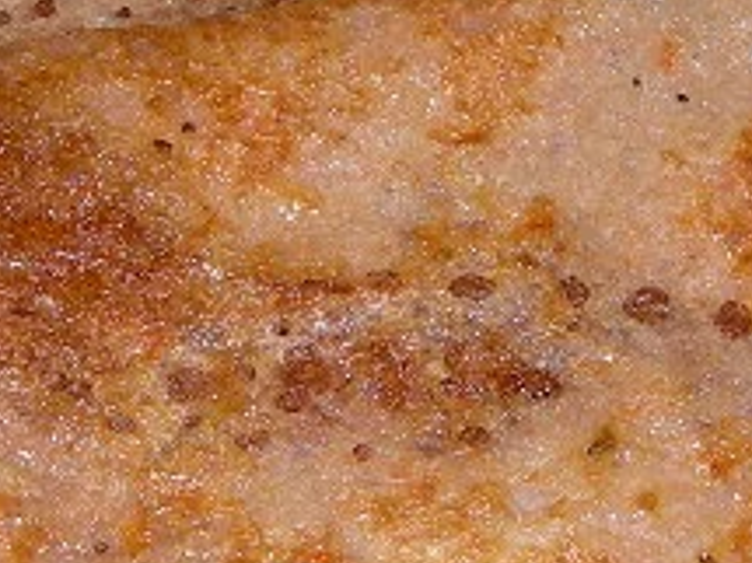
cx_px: 357
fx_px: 3930
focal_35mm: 181
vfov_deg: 8.2
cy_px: 381
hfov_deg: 10.9
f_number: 4.8
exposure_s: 1/60.1
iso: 50
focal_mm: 7.8
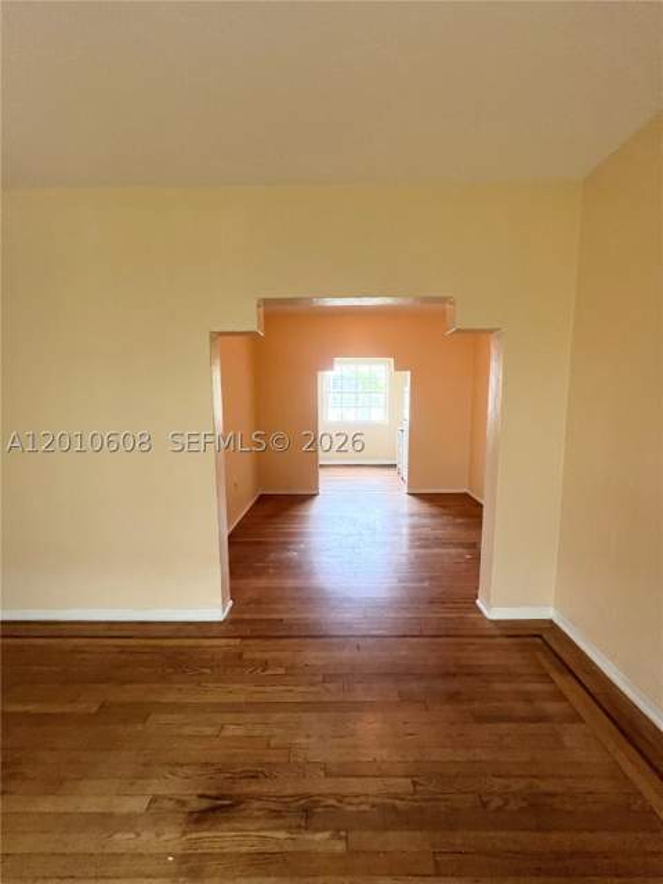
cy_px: 442
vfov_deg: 106.2
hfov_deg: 89.9
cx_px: 332
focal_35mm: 13
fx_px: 332
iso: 320
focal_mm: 1.57
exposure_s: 1/60
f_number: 1.8
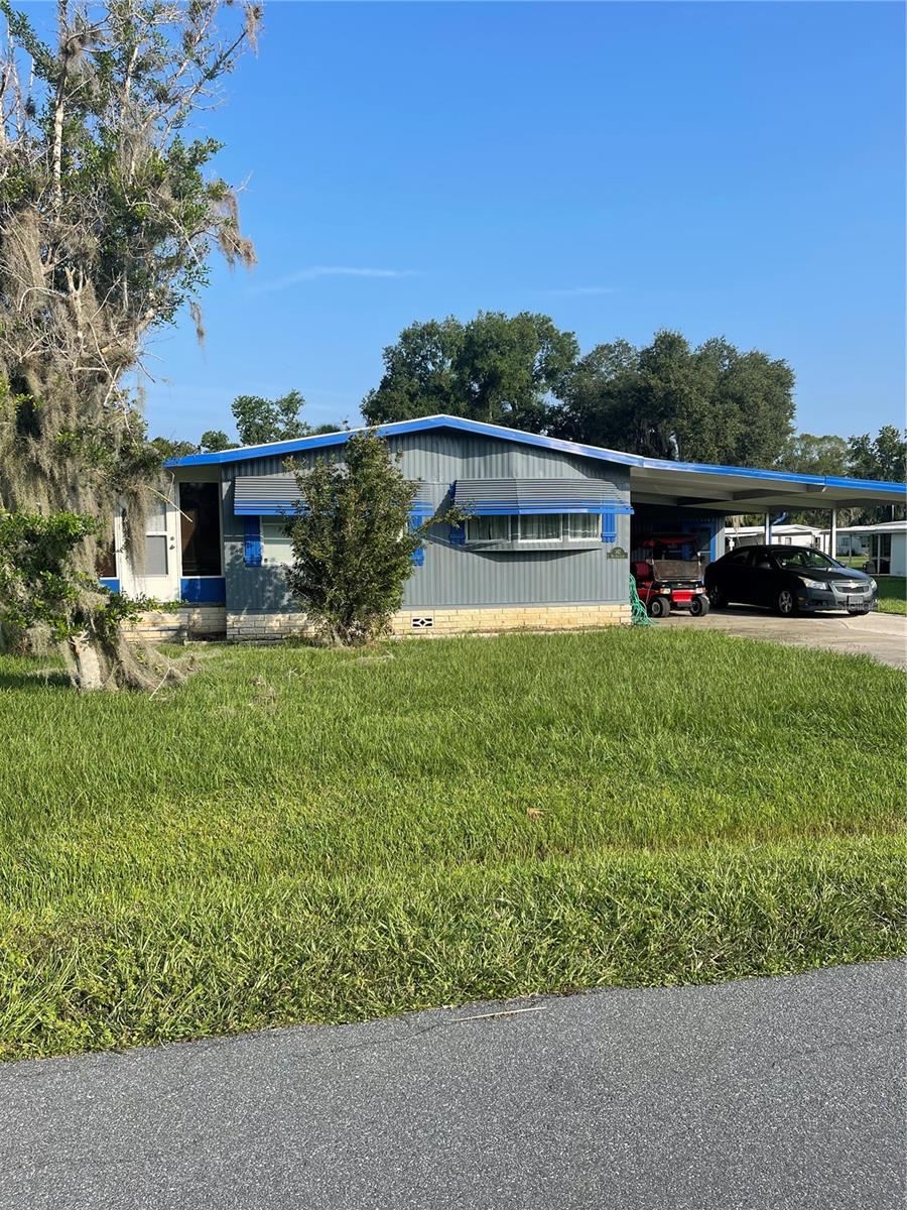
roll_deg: +1.1
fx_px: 873
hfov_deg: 54.9
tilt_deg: -3.1
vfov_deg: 69.4
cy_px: 605
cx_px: 454
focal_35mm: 25
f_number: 1.6
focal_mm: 5.1
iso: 32
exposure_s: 1/2247
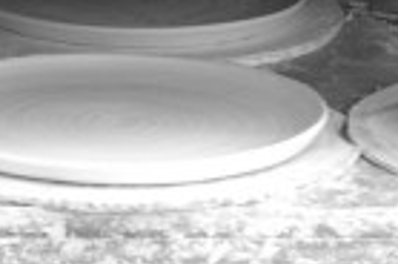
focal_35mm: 265
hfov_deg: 7.7
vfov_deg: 5.2
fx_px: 2923
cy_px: 215
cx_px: -72
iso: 400
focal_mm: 24
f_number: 2.8
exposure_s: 1/30
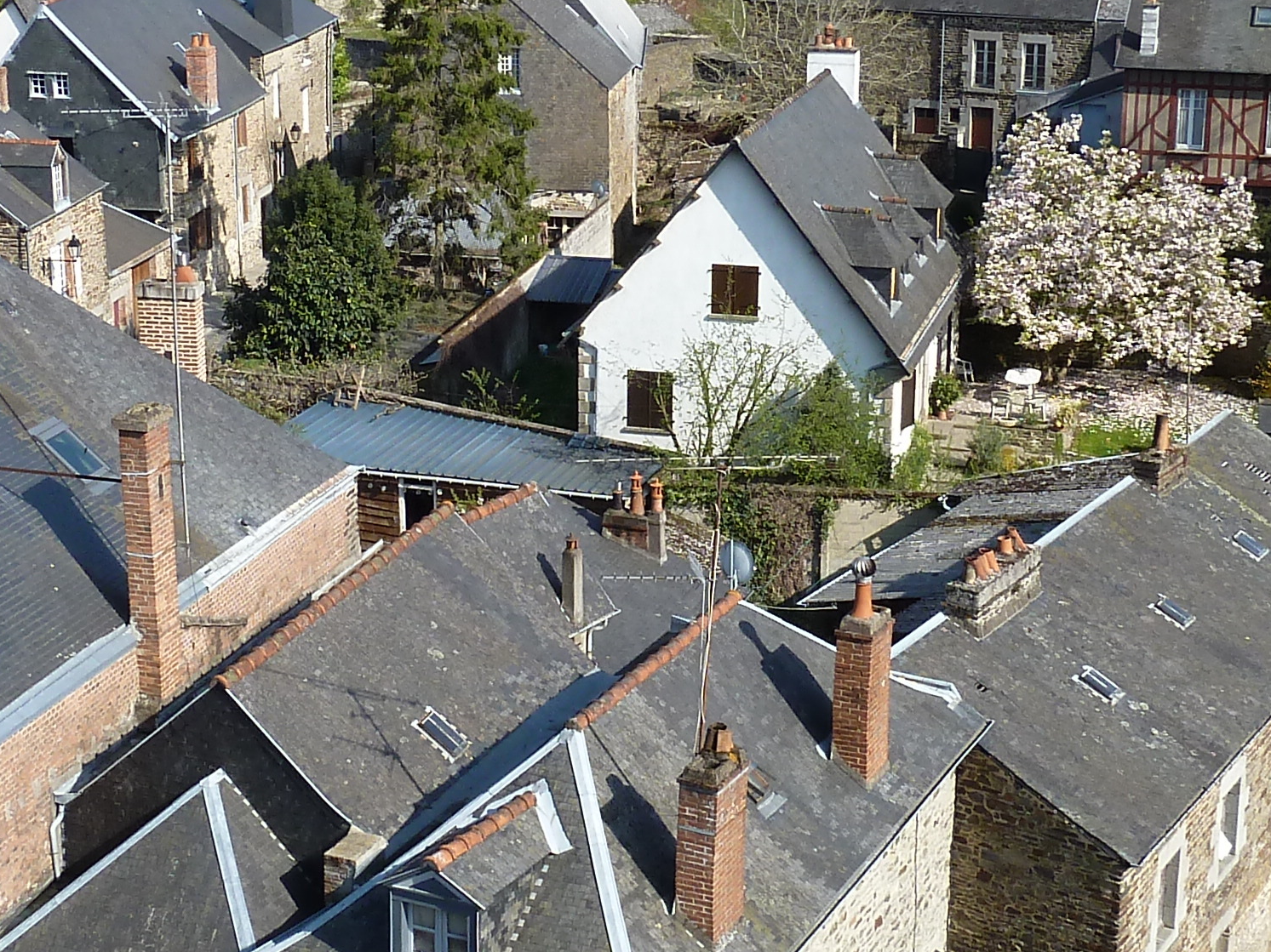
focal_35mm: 67
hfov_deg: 28.9
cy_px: 445
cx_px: 523
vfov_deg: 21.9
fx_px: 2459
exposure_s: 1/400
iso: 80
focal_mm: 4.1
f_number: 4
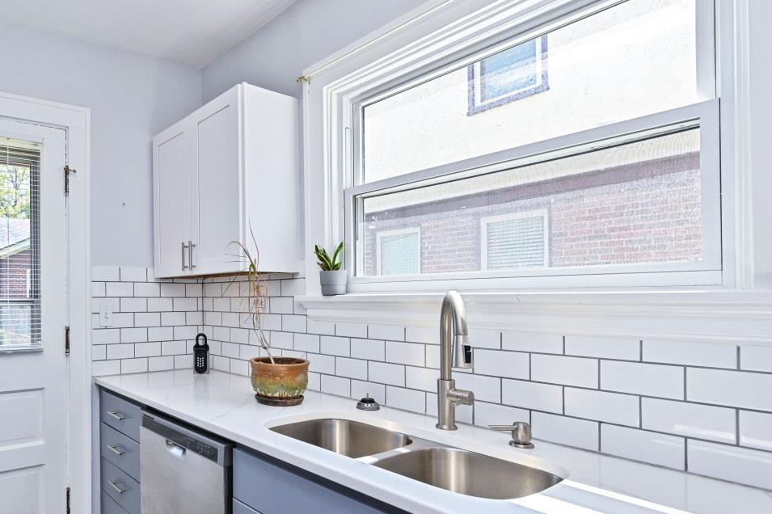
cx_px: 189
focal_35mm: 22
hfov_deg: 72.9
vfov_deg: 57.0
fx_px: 472
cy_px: 293
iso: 200
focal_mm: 14
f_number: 5.6
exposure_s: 1/125
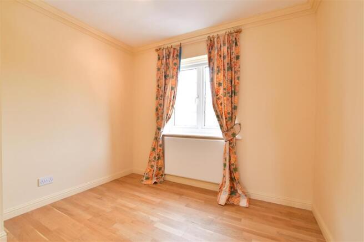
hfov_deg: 100.4
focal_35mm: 15
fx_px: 152
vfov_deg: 77.3
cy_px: 121
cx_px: 182
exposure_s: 1/13
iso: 400
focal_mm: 10
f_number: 8
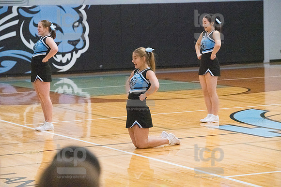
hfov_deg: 15.8
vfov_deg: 10.6
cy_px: 94
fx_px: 1015
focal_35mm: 130
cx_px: 140
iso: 10000
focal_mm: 130
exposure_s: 1/1250
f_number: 5
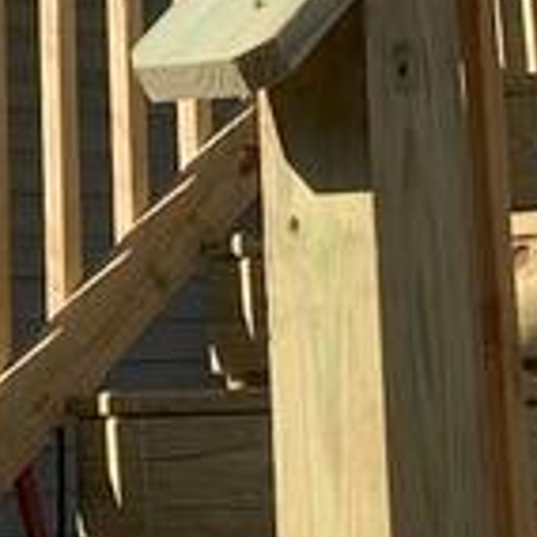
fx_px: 3405
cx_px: 147
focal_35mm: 194
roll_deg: +1.4
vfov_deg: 8.3
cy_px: -719
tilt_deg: +18.5
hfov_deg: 9.0
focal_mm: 4.25
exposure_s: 1/1748
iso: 25
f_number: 1.8
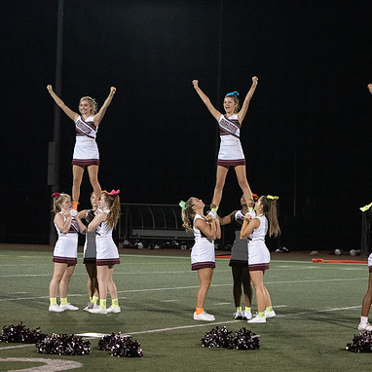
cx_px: 218
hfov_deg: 13.5
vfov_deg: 13.5
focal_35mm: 129
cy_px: 186
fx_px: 1568
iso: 16000
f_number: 5.6
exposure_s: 1/1000
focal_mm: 100
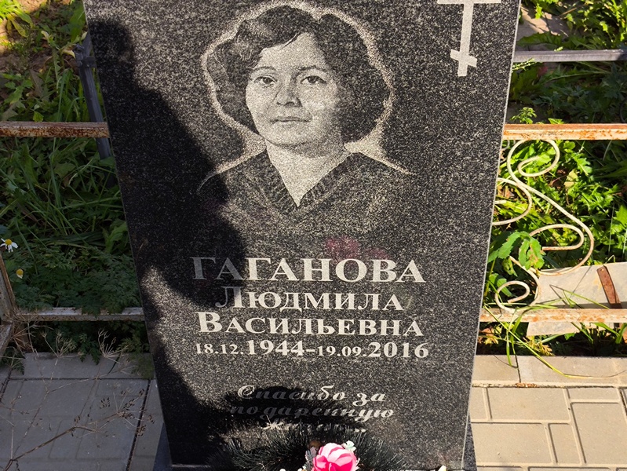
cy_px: 236
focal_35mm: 50
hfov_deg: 38.2
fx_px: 906
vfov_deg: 29.1
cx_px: 314
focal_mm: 4.71
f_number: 1.7
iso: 50
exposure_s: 1/811
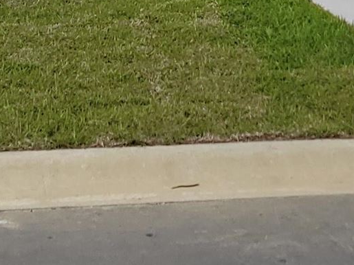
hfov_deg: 12.7
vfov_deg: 8.8
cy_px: -347
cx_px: 140
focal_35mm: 155
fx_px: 1585
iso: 40
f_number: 1.8
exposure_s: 1/1844
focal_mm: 5.4
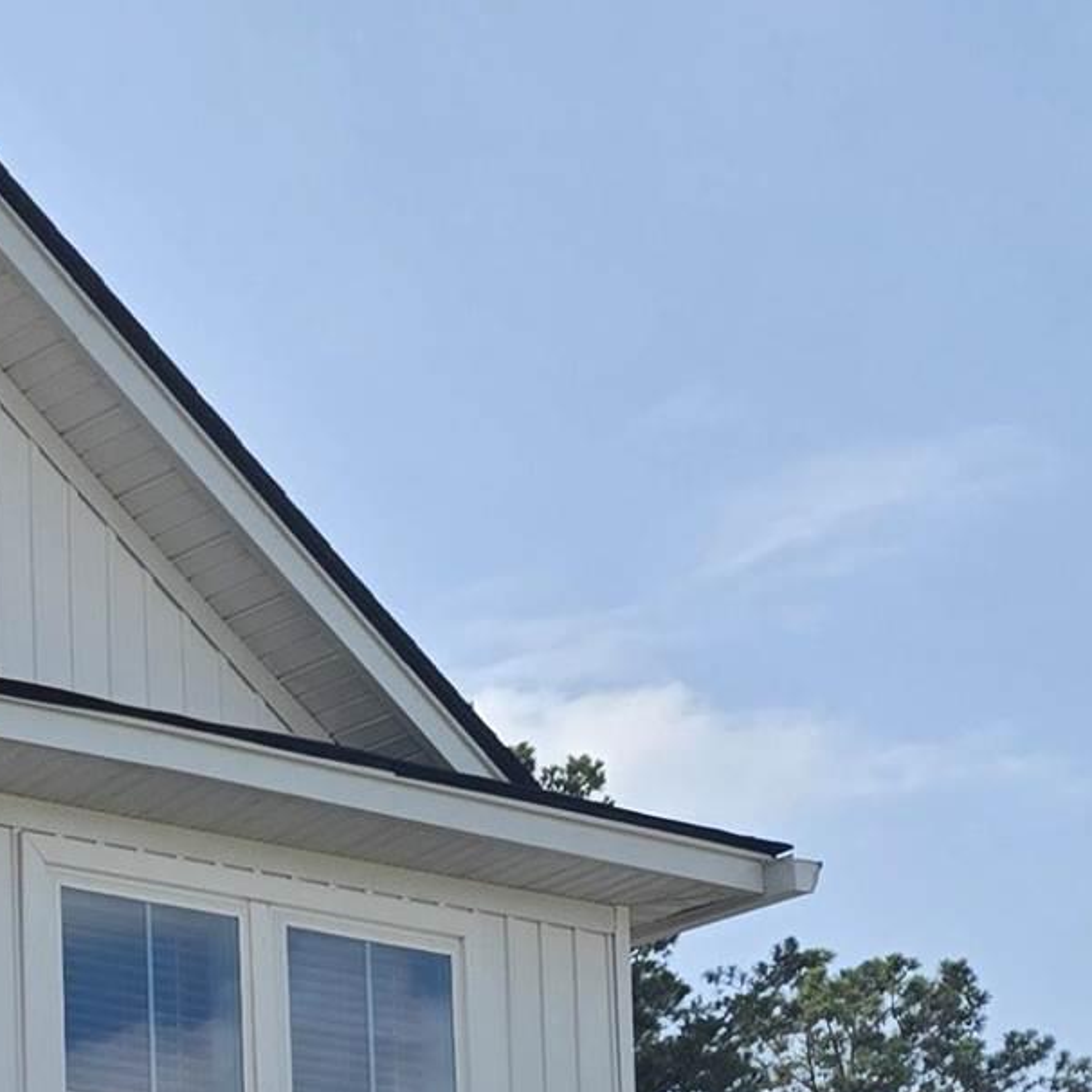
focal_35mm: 103
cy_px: 1917
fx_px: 3676
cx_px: -1323
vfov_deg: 14.9
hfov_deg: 13.5
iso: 40
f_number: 1.8
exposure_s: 1/2921
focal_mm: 5.4
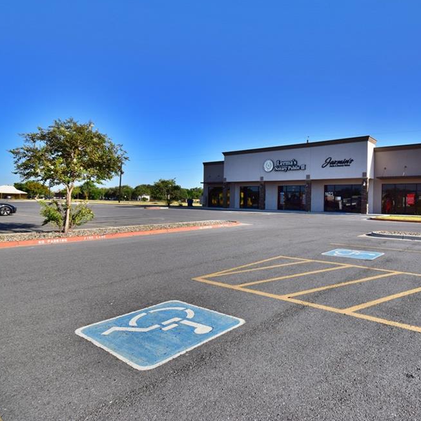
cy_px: 203
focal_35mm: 20
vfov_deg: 74.8
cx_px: 294
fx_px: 275
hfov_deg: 71.7
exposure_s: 1/400
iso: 400
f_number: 11
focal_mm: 10
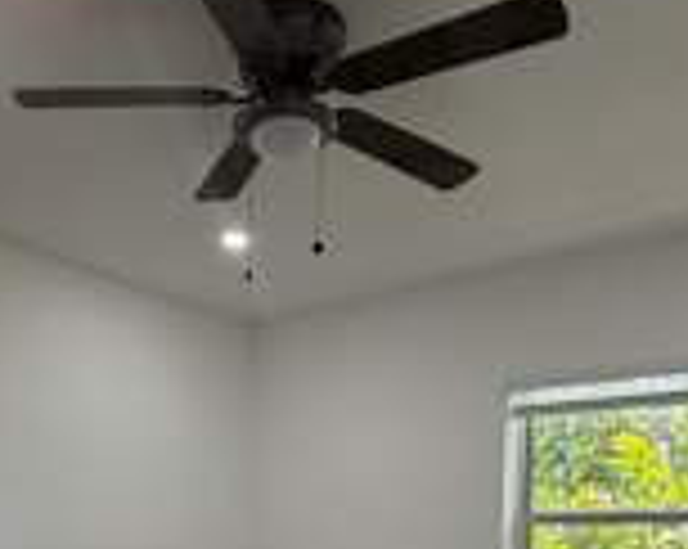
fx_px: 874
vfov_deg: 31.1
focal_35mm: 43
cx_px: 238
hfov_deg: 42.5
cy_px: 598
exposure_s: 1/120
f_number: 2.2
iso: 160
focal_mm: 2.22
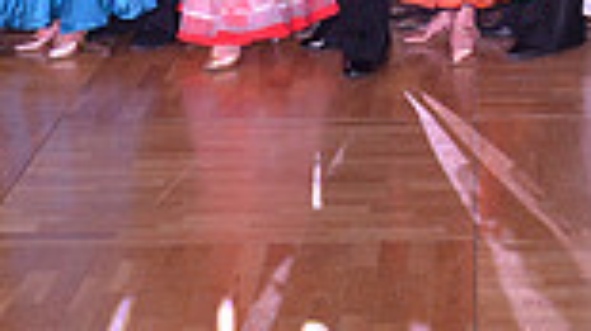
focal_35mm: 149
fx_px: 2334
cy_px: -124
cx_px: 587
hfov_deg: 14.2
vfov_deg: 8.0
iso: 2500
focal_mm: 38
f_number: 5.6
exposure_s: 1/250
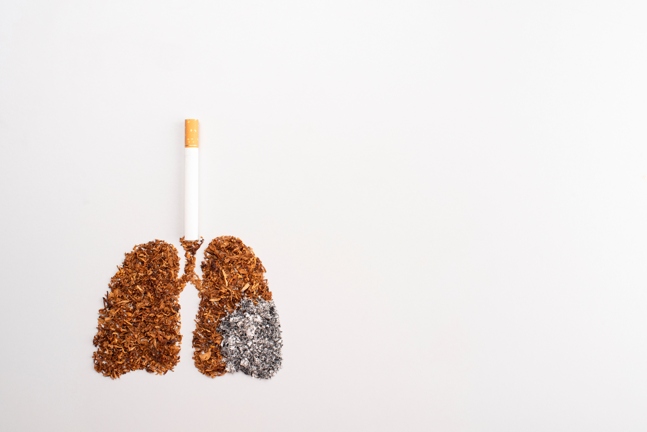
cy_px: 216
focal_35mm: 50
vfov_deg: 27.0
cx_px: 324
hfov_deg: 39.6
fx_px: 899
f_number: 11
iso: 100
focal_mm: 50
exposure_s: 1/100
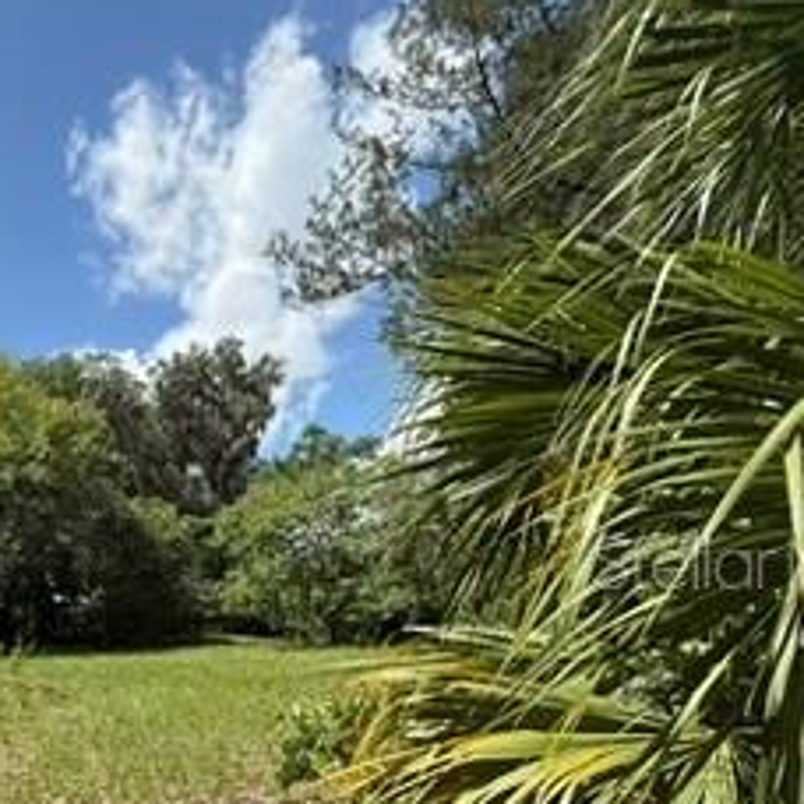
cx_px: 78
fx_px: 683
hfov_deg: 53.2
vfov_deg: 59.0
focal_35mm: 26
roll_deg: +1.0
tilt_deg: +3.7
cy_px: 561
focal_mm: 2.22
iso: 50
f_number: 2.2
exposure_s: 1/1339
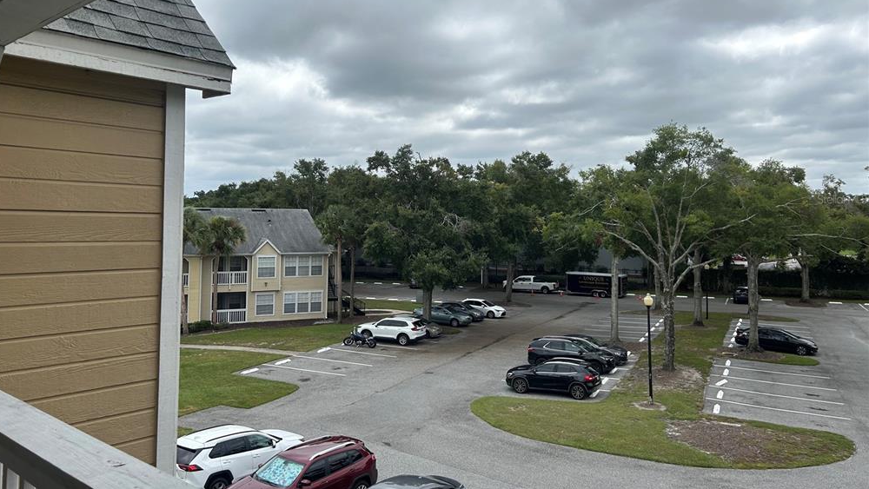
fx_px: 668
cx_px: 425
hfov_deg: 66.0
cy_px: 199
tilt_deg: +2.0
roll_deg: +0.1
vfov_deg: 40.1
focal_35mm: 29
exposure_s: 1/4630
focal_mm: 5.7
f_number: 1.5
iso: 50
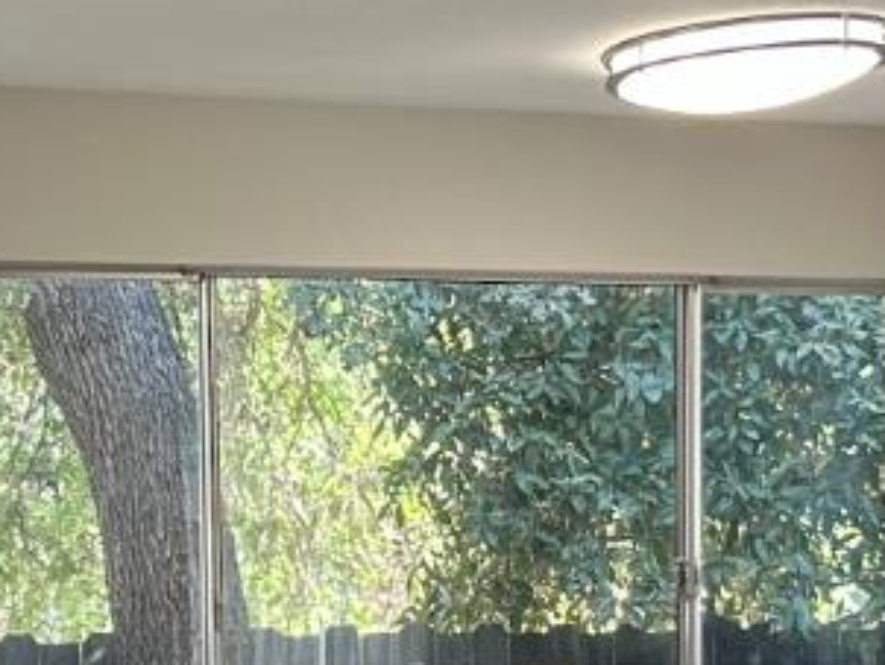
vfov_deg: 11.4
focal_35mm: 129
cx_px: 492
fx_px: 3301
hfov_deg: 15.3
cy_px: 678
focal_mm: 5.7
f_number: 1.5
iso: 100
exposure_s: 1/120
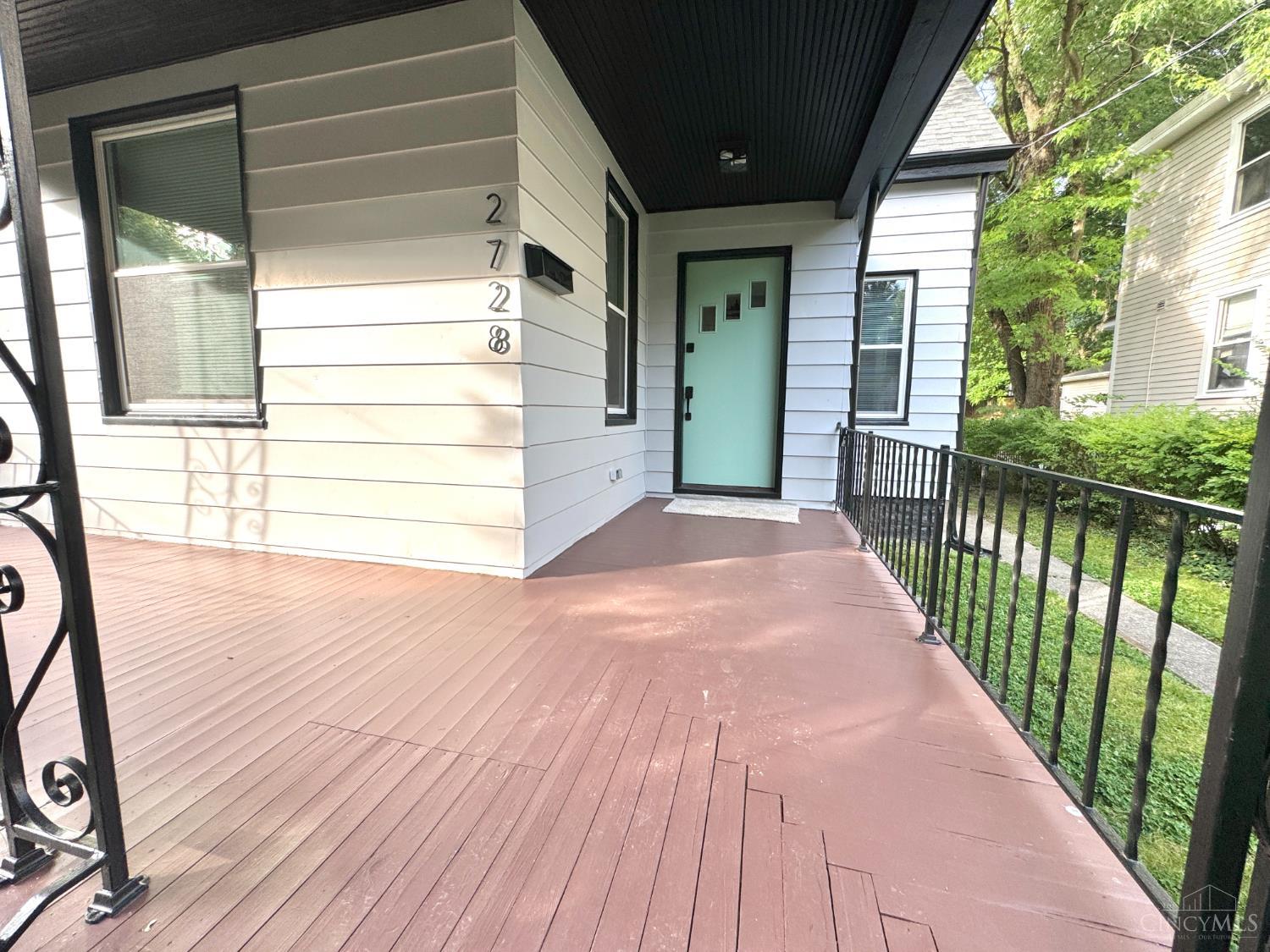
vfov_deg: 85.7
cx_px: 635
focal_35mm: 14
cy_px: 476
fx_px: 514
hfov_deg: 102.1
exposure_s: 1/239
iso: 40
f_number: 2.2
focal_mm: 2.22
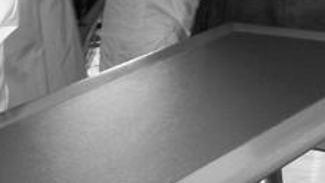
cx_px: 514
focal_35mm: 128
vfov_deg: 8.9
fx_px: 1104
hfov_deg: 15.3
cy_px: -200
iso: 200
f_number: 3.4
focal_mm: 7.9
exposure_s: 1/30
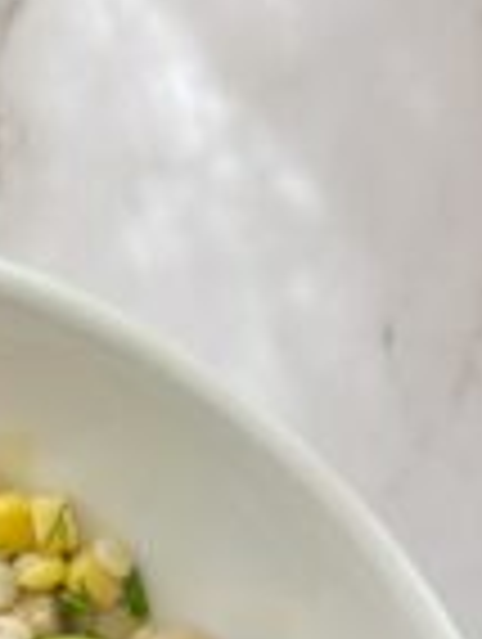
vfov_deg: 11.0
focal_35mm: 169
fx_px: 3128
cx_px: -295
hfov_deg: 8.6
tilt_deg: -86.9
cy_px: 1089
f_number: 1.78
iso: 80
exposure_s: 1/1171
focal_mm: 6.86
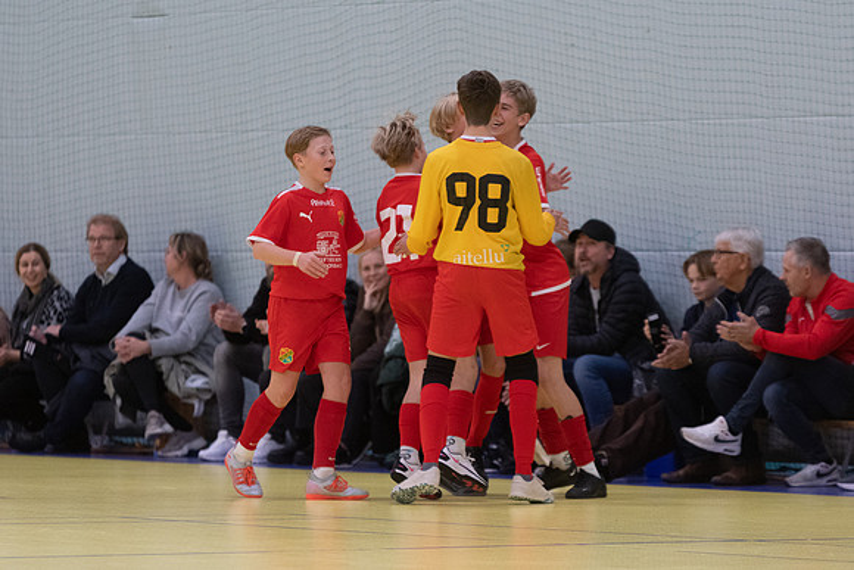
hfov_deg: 6.7
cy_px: 285
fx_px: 7260
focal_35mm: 306
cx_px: 427
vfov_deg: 4.5
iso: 2800
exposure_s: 1/400
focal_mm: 200
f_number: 3.2
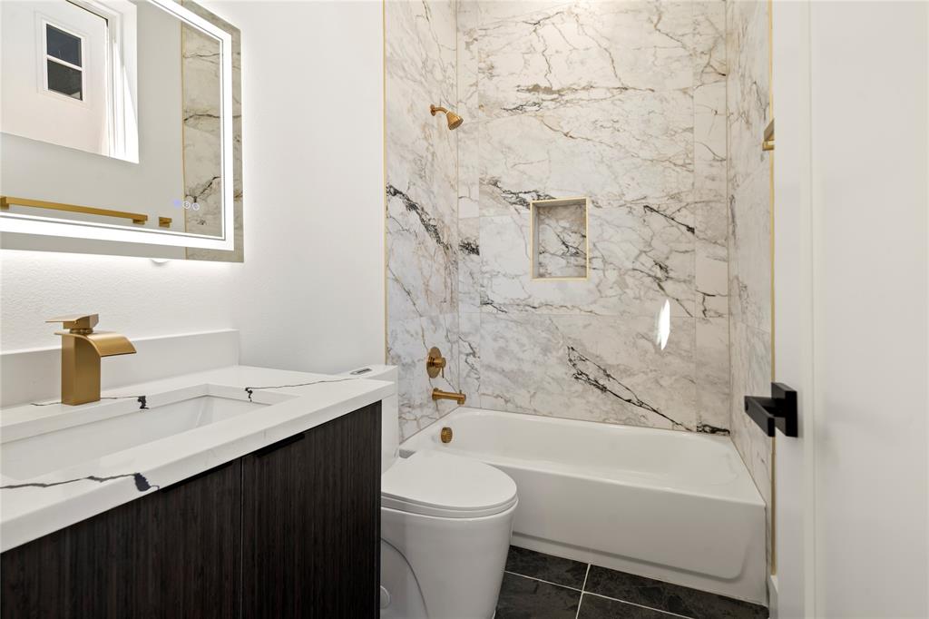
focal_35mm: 16
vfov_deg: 73.7
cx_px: 464
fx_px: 413
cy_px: 310
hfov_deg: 96.8
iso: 100
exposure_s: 1/6
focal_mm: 16
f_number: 8
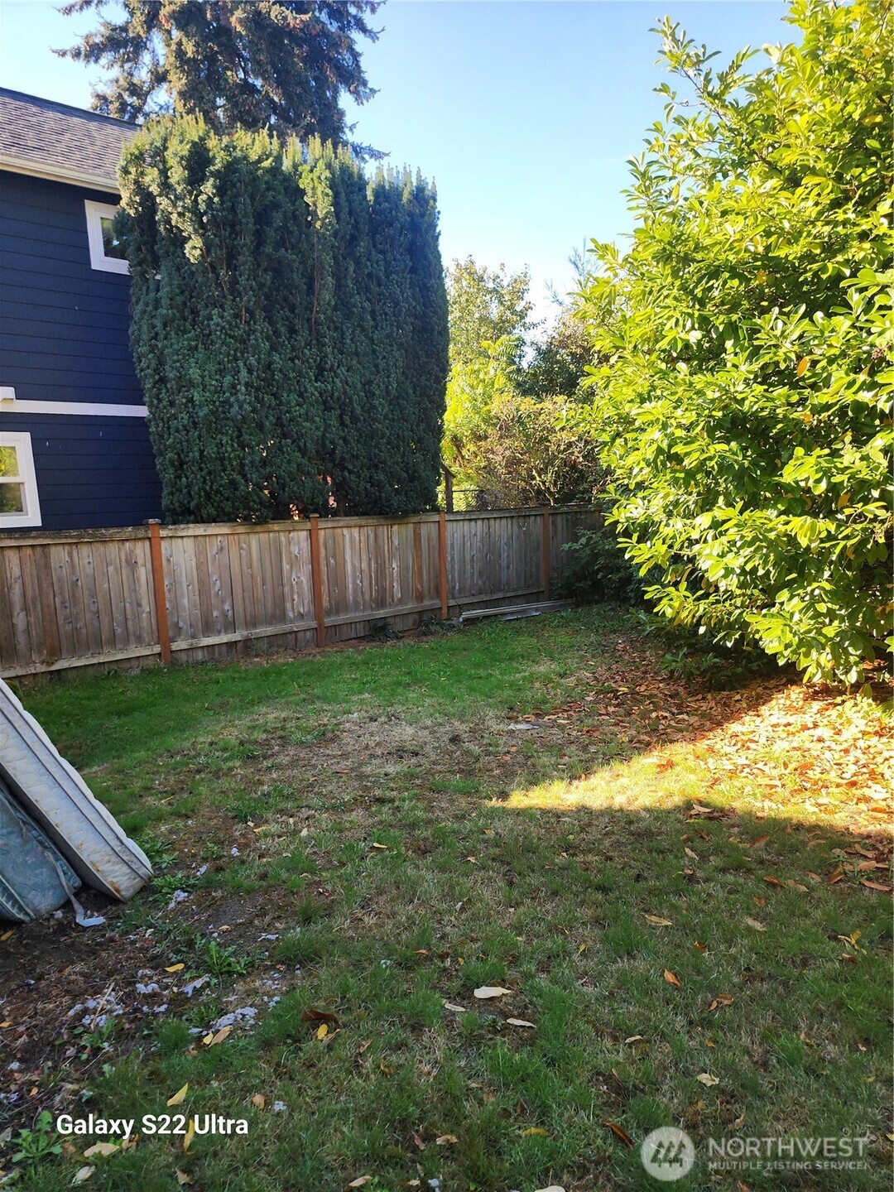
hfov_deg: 58.9
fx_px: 792
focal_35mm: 23
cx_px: 447
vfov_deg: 73.9
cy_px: 596
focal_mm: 6.4
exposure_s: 1/180
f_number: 1.8
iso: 20
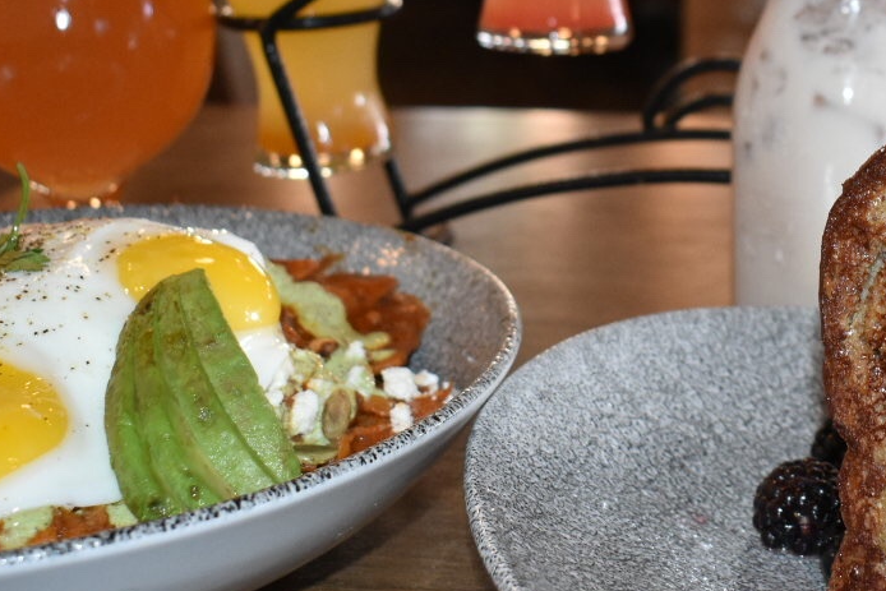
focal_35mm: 77
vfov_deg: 17.7
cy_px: 216
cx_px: 673
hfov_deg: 26.0
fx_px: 1895
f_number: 3.8
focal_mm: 22
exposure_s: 1/60
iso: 1100
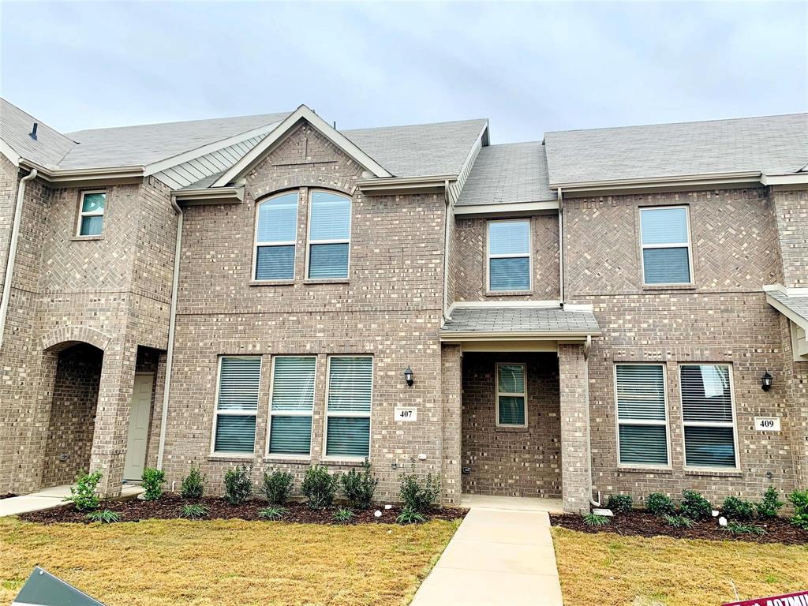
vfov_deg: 53.1
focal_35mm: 26
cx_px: 404
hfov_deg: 67.3
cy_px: 303
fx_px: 607
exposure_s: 1/122
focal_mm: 4.25
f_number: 1.8
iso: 25
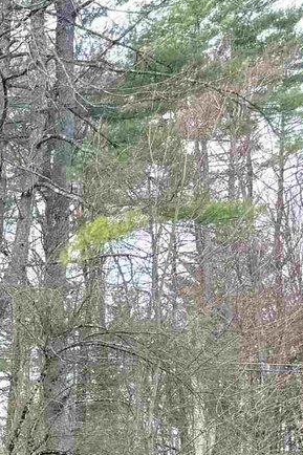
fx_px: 1162
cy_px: 601
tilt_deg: +4.2
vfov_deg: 20.2
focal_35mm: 92
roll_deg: -1.0
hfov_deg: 12.7
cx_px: -337
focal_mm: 6.76
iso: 80
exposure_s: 1/831
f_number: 1.78
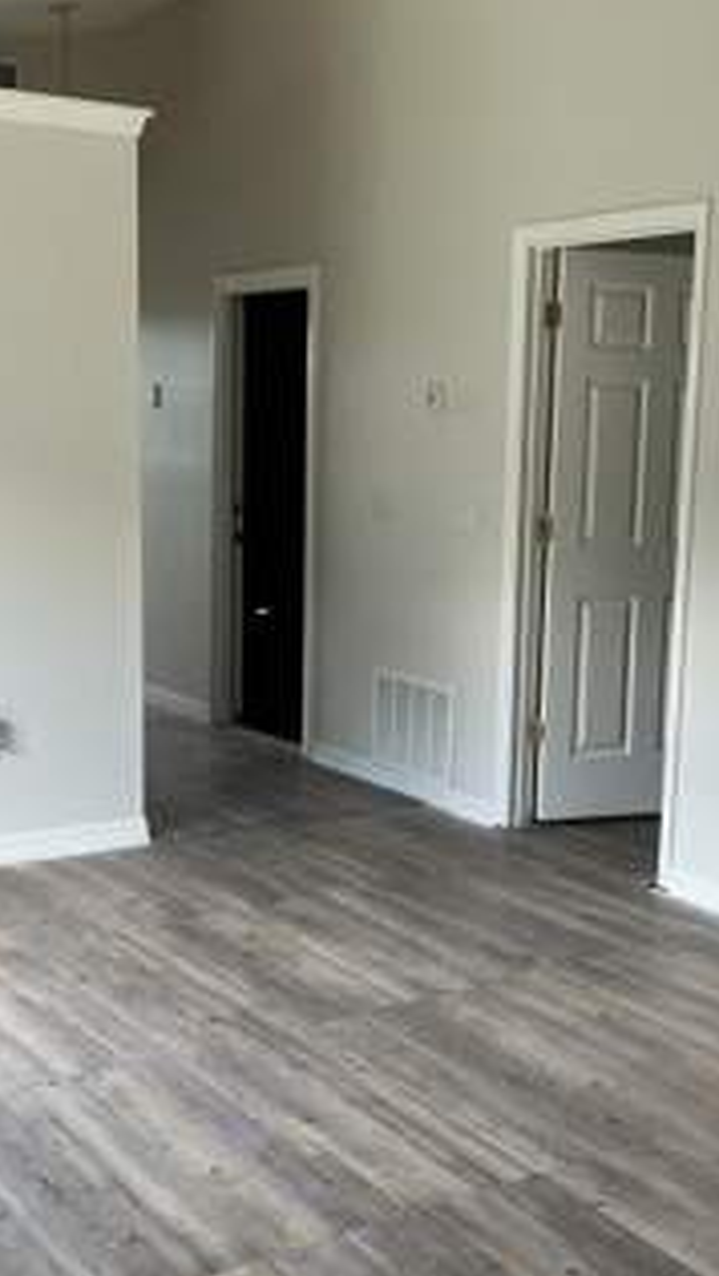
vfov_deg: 42.9
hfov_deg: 24.9
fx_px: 1625
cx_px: 436
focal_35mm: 48
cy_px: 682
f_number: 1.8
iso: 64
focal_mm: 3
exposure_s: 1/120
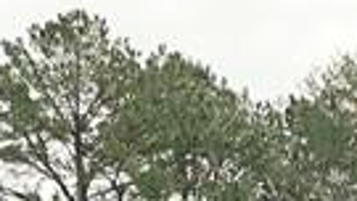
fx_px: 2263
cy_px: 648
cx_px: -114
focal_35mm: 239
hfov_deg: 8.9
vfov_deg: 4.8
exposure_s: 1/387
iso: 20
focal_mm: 3.99
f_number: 1.8
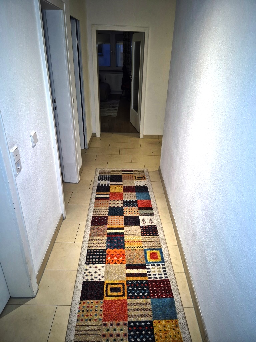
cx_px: 128
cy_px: 171
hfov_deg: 58.9
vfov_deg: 73.9
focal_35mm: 23
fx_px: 227
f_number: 1.8
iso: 100
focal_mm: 5.4
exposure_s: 1/25
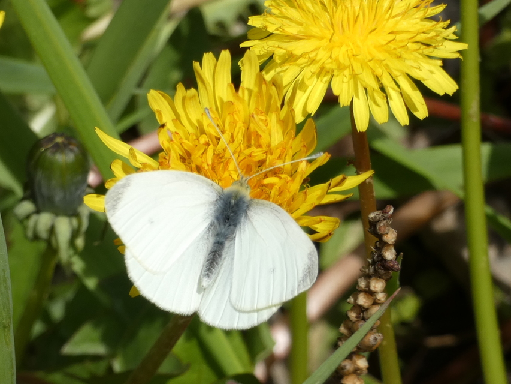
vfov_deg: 5.0
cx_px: 256
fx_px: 4429
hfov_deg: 6.6
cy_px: 192
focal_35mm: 300
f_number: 5.5
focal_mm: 53.8
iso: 80
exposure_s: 1/200
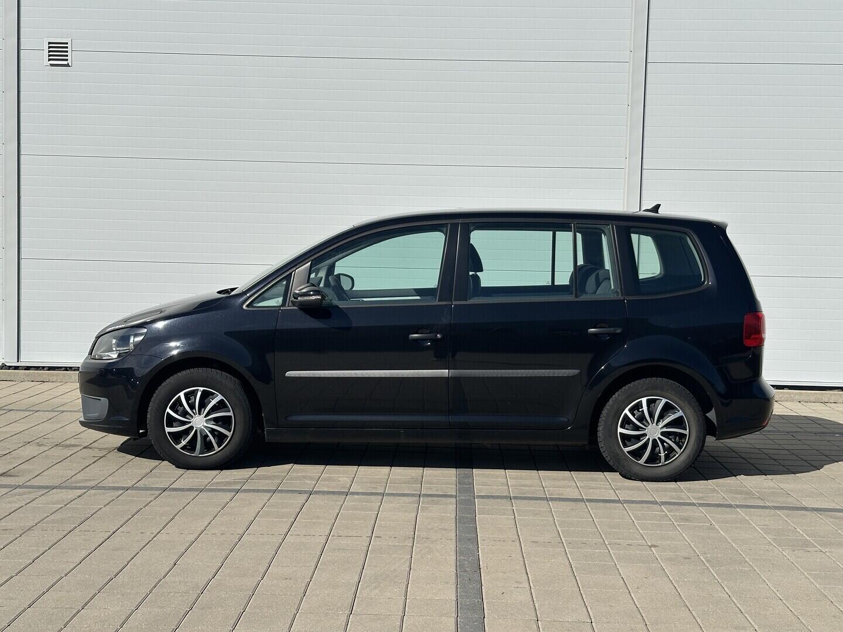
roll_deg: -0.8
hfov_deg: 39.7
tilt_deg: -2.4
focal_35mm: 48
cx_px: 422
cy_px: 316
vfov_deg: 30.3
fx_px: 1169
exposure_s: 1/6623
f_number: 1.78
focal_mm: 6.86
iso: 64
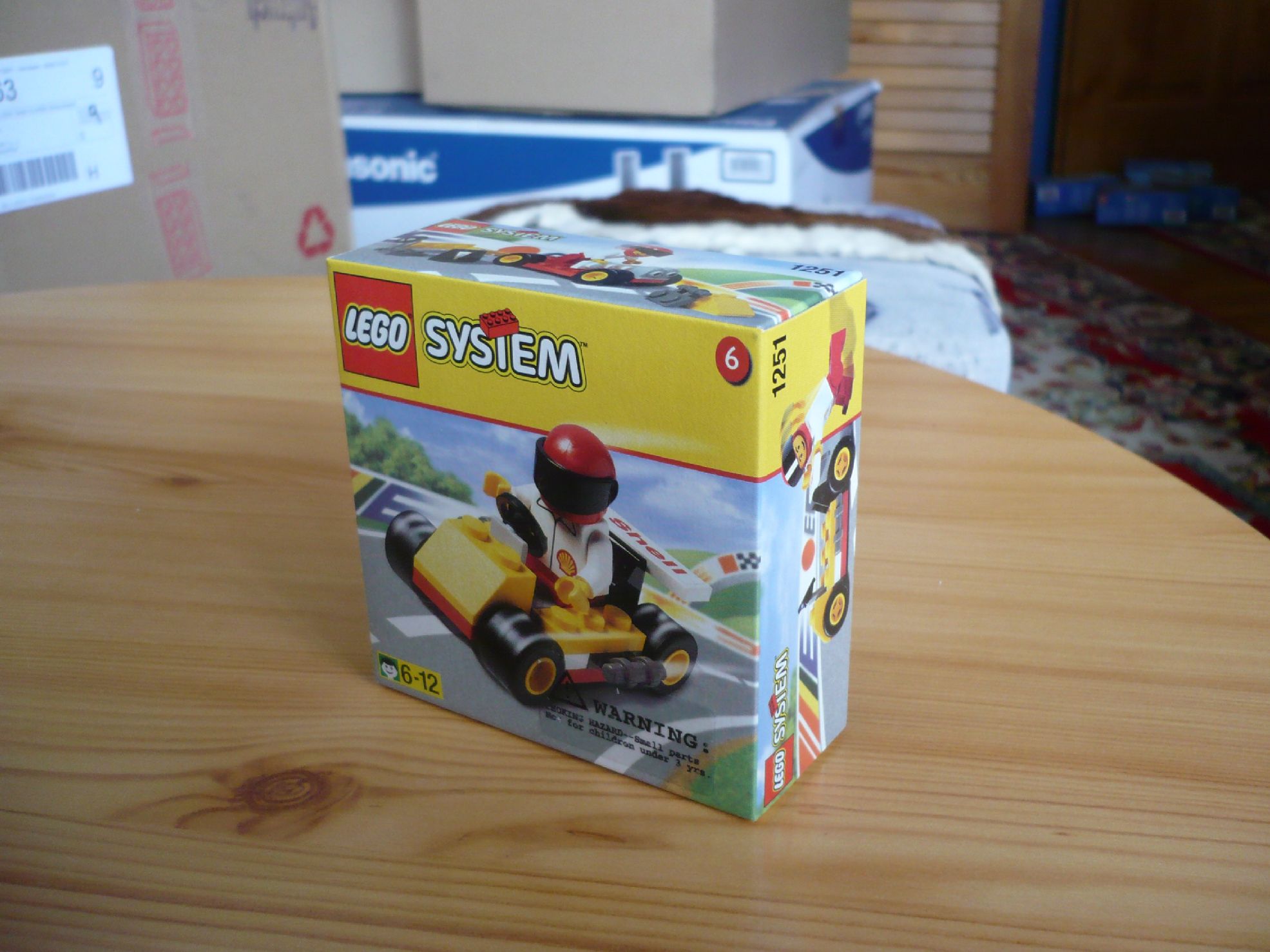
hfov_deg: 52.6
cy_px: 476
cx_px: 635
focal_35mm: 35
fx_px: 1284
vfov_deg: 40.7
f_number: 2.8
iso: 160
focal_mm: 5.8
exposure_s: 1/30
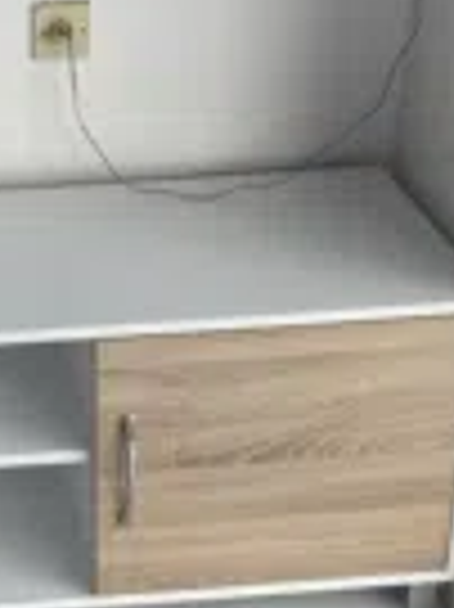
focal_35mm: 77
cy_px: 144
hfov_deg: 18.1
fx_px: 1349
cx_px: -99
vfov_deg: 25.0
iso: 32
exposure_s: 1/463
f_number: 1.8
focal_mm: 4.25
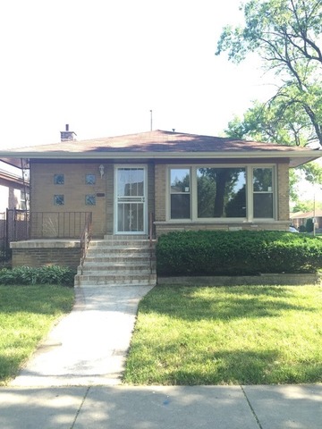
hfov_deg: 48.2
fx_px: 360
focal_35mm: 29
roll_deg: +0.5
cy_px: 214
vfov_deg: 61.7
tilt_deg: +1.9
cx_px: 161
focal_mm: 4.15
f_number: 2.2
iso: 32
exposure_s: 1/195
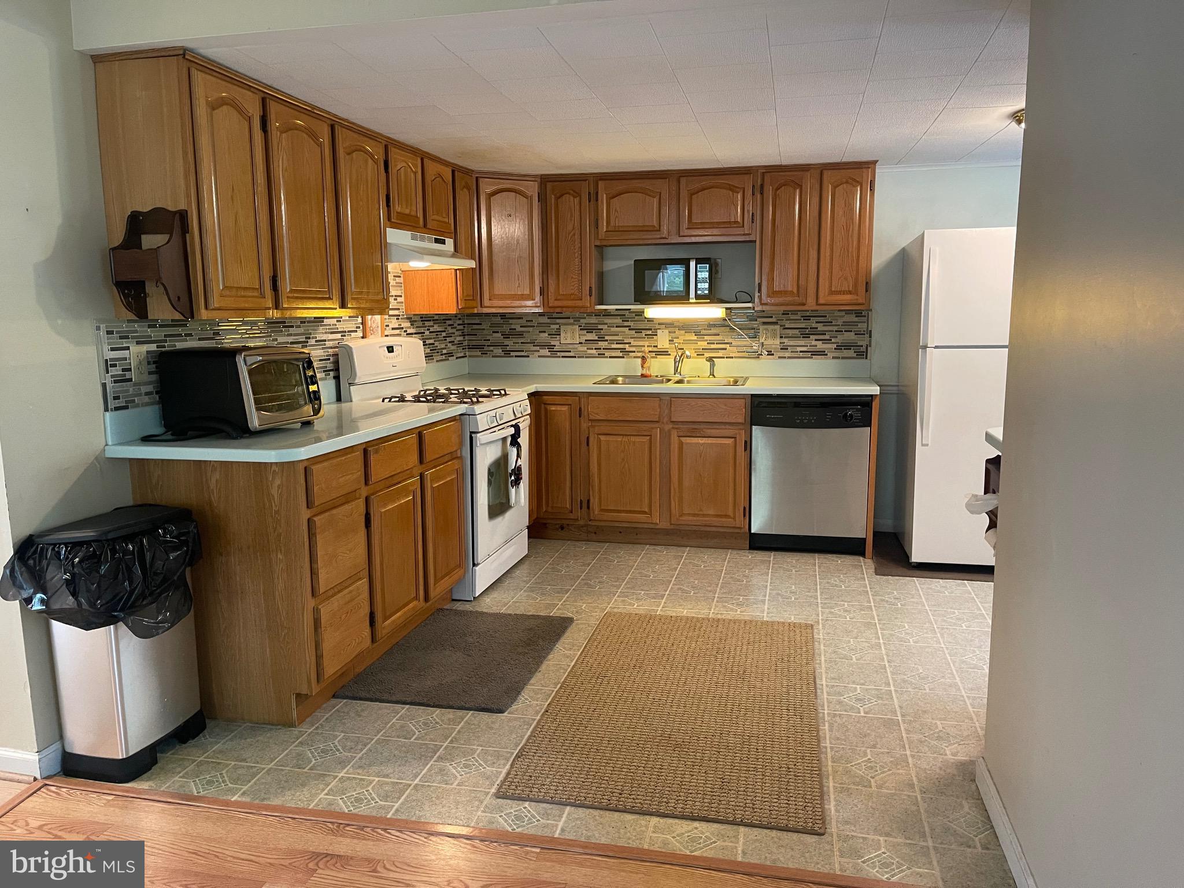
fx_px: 889
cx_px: 592
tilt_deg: -8.9
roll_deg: +0.4
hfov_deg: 67.3
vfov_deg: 53.1
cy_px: 444
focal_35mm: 26
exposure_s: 1/60
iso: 320
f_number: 1.6
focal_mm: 5.1
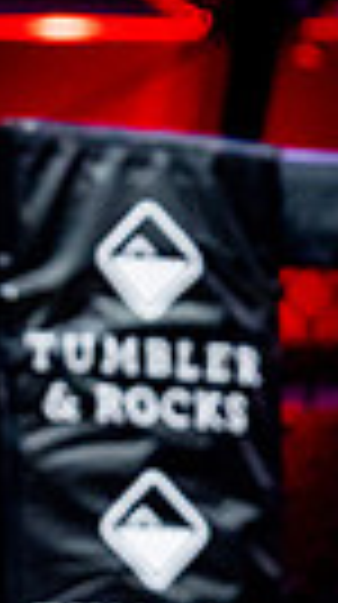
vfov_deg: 5.3
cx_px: 870
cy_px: 515
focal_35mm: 410
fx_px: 6557
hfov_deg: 2.9
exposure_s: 1/1250
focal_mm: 70
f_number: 2.8
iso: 3200
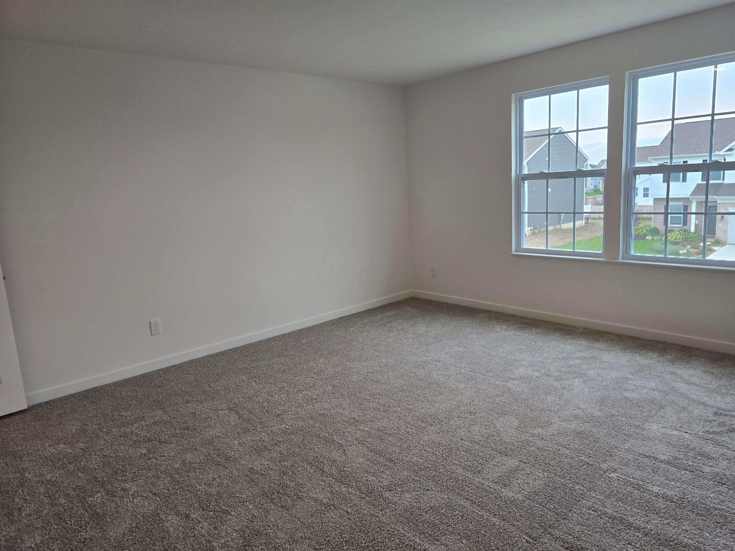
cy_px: 276
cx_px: 368
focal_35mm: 23
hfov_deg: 73.9
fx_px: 488
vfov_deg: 58.9
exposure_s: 1/120
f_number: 1.7
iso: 80
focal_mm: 6.3
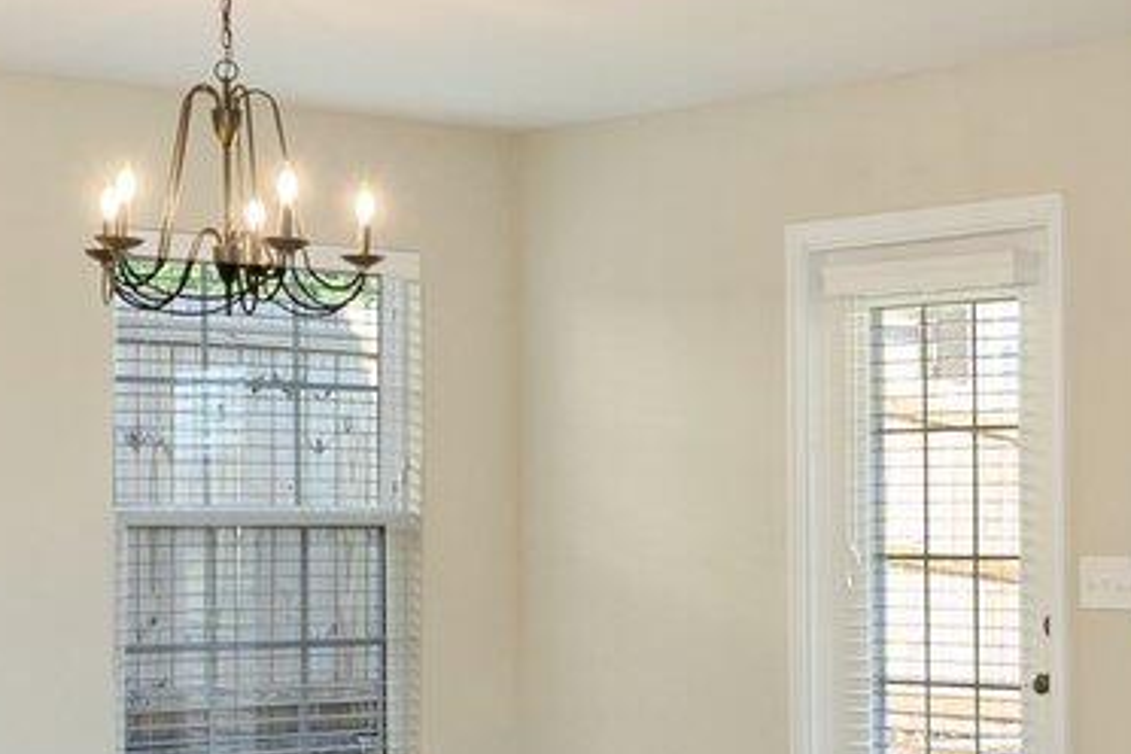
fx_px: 2764
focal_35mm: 88
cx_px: 1271
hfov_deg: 21.8
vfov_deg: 15.5
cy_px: 578
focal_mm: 16
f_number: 7.1
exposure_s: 1/25
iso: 250
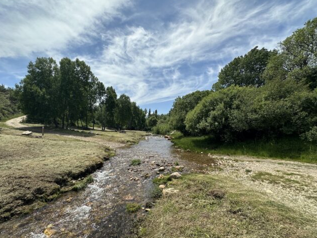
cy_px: 124
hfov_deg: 90.9
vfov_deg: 74.7
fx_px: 156
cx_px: 149
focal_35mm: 17
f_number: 2.2
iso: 40
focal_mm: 2.22
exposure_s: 1/2353
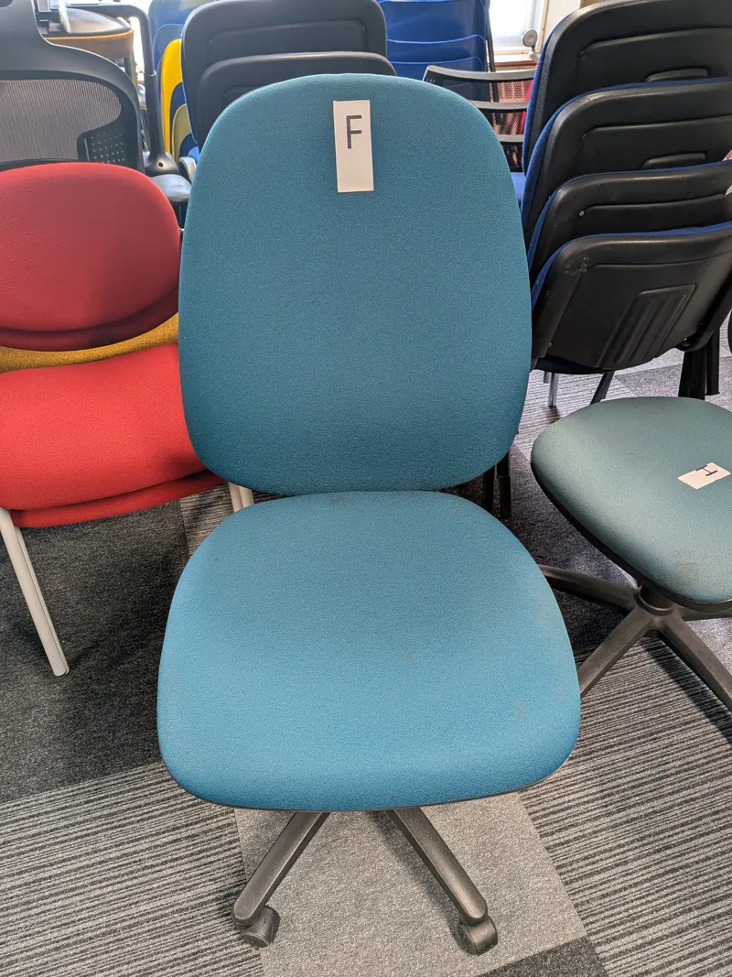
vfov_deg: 71.6
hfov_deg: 56.8
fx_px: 677
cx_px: 366
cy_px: 488
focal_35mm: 24
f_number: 1.7
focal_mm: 4.53
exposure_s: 1/23.8
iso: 94
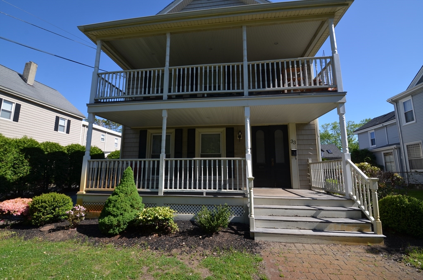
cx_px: 212
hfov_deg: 100.5
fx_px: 176
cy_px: 140
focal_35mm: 15
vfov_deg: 77.1
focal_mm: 10
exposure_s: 1/250
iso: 180
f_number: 8
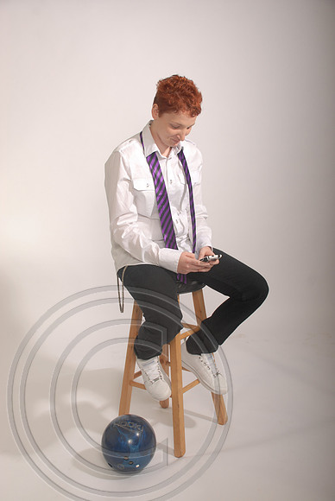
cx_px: 168
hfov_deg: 32.0
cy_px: 250
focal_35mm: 42
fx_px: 585
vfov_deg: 46.4
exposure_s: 1/200
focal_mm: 28
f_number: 5.6
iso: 125
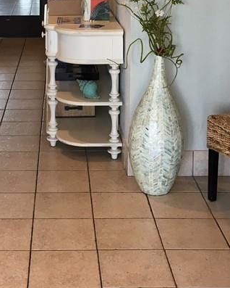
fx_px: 621
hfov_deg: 20.8
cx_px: 56
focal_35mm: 73
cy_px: 10
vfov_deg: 25.0
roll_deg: -0.8
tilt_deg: -7.4
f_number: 2.2
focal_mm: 4.15
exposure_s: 1/30
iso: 50
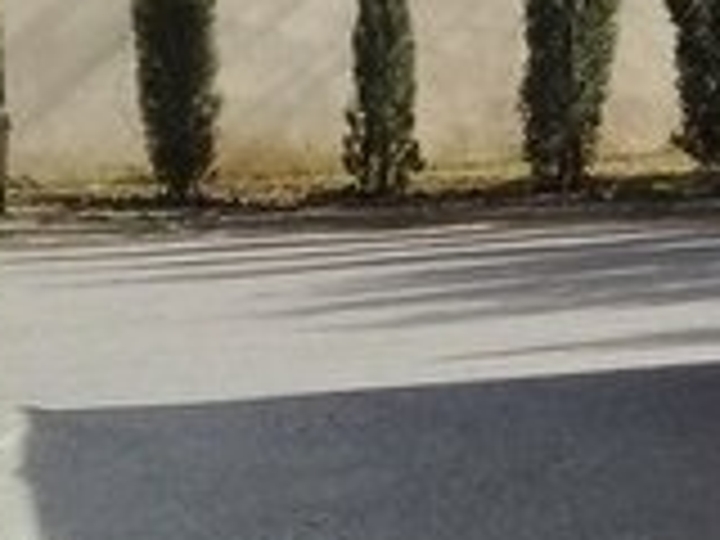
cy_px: -151
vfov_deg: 11.3
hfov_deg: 14.4
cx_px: 1058
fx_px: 2662
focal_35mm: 128
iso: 50
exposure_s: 1/1003
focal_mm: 3.3
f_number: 2.2
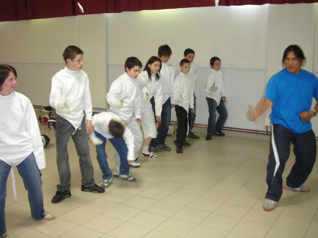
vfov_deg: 36.0
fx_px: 368
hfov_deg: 46.8
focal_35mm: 40
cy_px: 115
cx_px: 162
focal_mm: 6.3
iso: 200
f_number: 3.2
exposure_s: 1/9.2
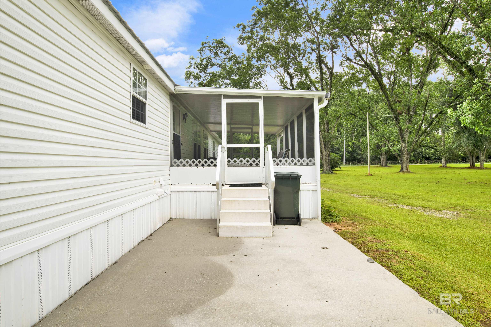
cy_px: 164
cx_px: 246
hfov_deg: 84.0
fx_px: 273
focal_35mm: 20
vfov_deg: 61.9
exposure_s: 1/40
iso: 200
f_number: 11
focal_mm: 20
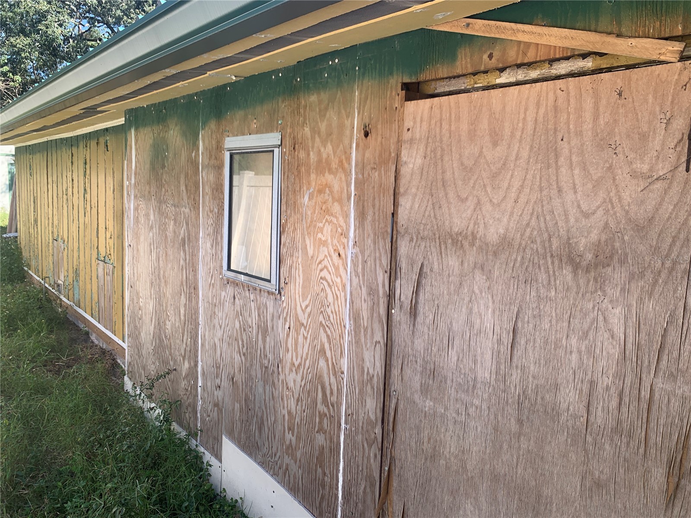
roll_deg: -1.6
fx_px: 519
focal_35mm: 26
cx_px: 346
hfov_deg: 67.3
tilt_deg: -8.0
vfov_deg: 53.1
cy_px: 259
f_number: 1.8
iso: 25
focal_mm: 4.25
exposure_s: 1/420
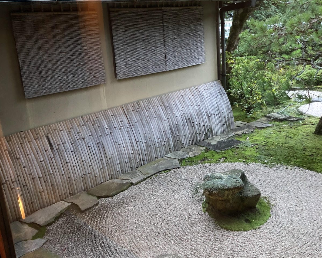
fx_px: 362
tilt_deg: -17.2
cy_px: 121
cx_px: 161
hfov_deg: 47.9
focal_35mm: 38
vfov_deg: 39.1
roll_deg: +4.2
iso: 100
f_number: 1.8
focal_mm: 3.99
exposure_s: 1/13
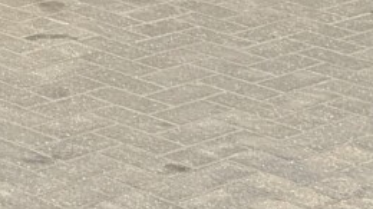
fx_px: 1987
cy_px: -588
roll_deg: +0.8
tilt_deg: +2.7
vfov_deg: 5.4
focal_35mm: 201
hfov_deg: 10.2
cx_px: -268
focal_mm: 6.76
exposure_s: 1/1949
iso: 80
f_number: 1.78
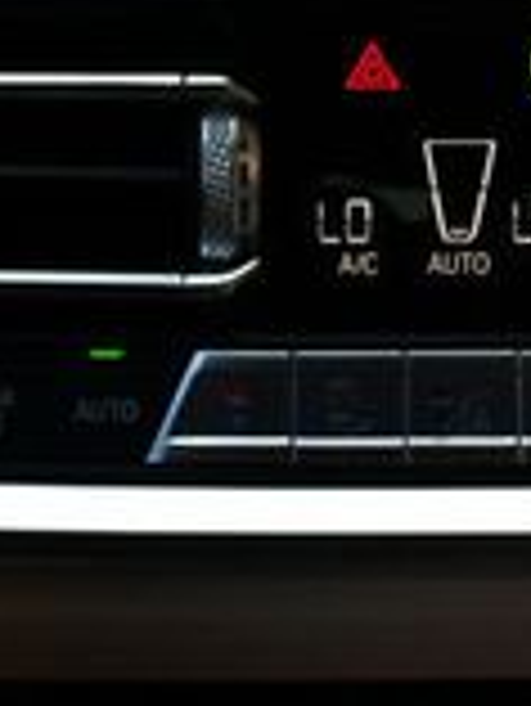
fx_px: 2880
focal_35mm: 141
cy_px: -81
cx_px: 342
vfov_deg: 13.7
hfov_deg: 10.5
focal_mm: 18
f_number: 5.6
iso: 400
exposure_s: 1/250
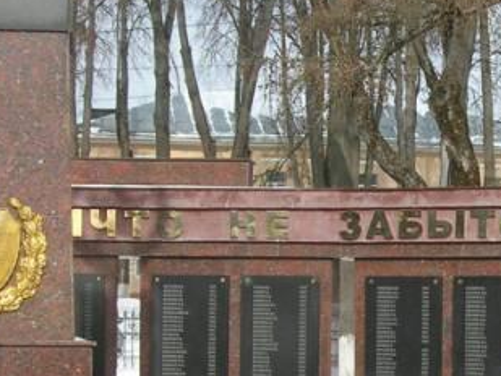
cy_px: 392
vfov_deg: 11.6
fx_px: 1824
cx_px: 473
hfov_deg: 15.4
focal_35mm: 126
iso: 64
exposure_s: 1/378
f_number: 4.8
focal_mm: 7.8
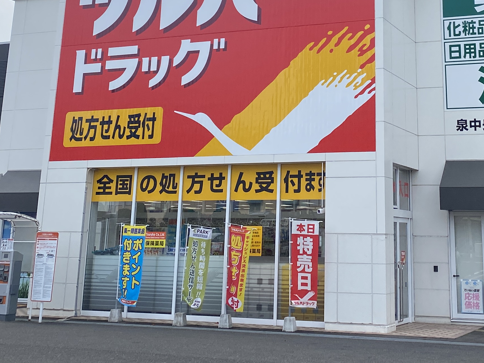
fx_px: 853
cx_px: 322
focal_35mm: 61
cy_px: -19
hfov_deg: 31.4
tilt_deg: +16.5
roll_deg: -1.0
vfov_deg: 22.9
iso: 32
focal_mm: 4.25
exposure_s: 1/2890
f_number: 1.8
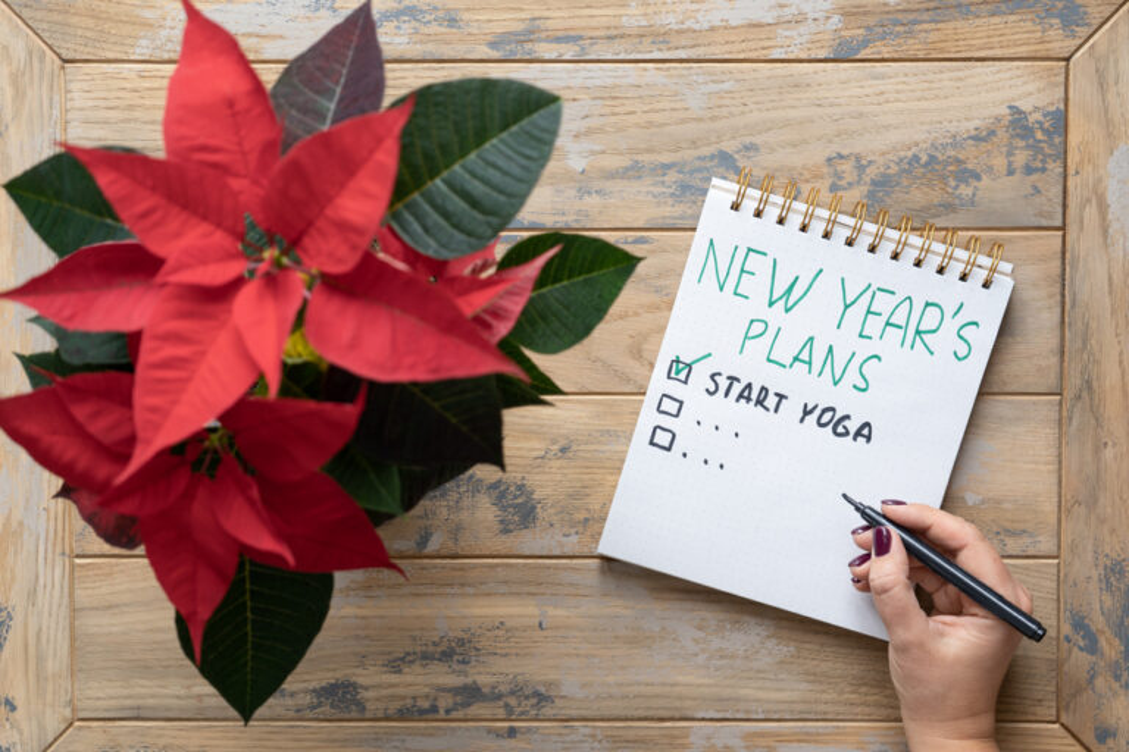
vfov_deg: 20.9
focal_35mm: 65
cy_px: 376
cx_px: 564
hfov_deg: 31.0
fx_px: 2038
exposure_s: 1/4
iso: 160
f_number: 5.6
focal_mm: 65
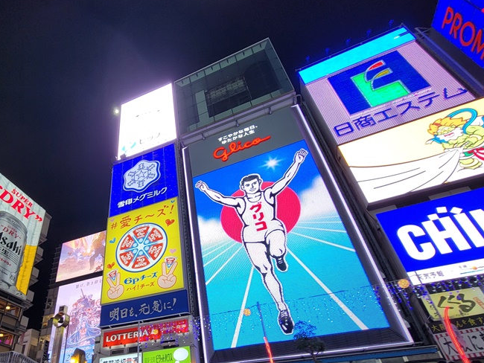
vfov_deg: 64.2
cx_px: 153
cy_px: 244
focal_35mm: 20
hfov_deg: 78.4
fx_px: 280
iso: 64
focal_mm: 2.2
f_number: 2.2
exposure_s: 1/60
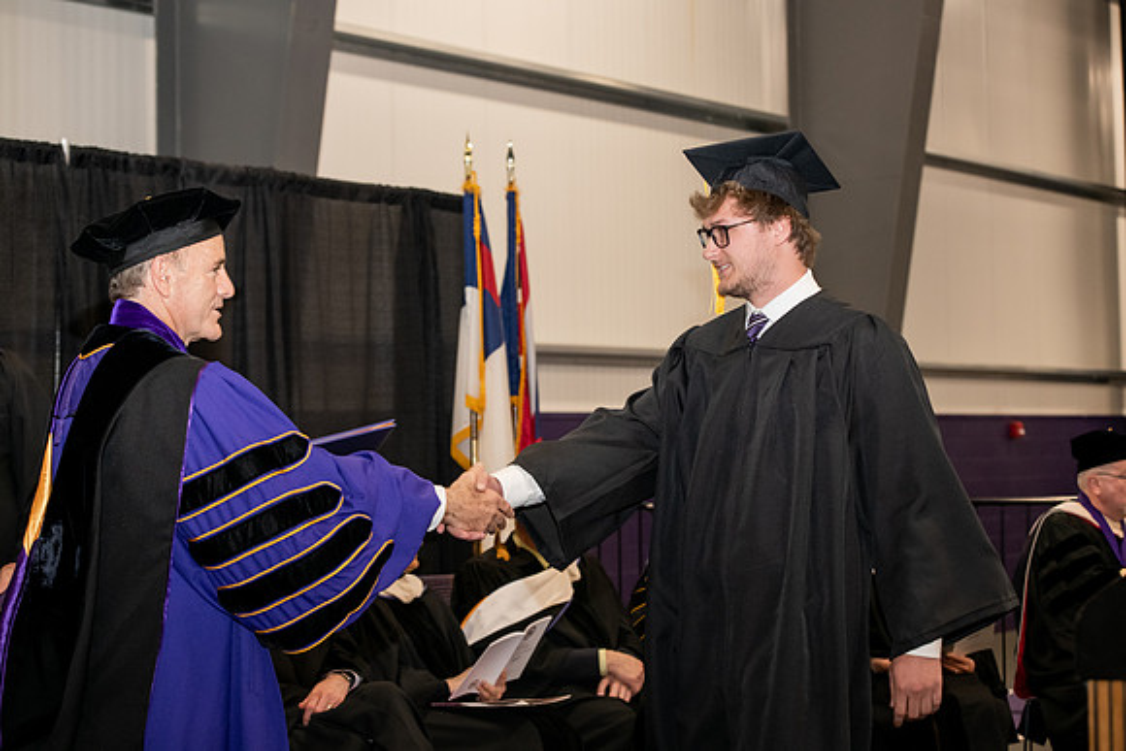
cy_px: 376
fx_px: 2190
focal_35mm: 70
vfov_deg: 19.5
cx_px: 563
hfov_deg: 28.8
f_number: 5
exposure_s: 1/200
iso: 2000
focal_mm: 70
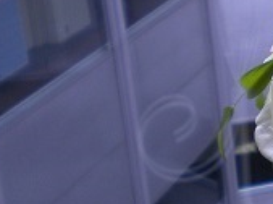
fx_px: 1039
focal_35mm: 132
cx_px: 488
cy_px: 67
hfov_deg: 13.5
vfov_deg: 11.2
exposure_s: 1/71.4
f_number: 3.1
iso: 101
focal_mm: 6.3
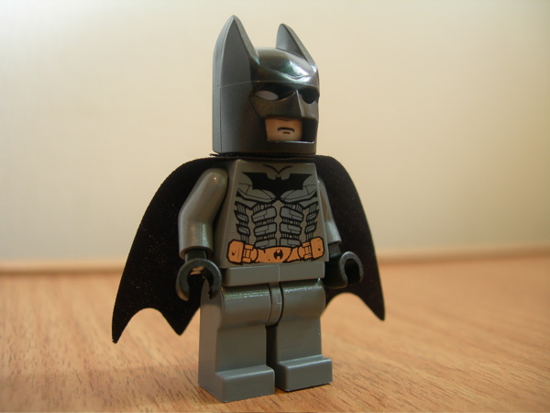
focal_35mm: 38
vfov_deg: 37.7
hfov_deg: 49.0
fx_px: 604
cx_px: 275
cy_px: 206
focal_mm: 7.8
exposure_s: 1/6
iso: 50
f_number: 2.8
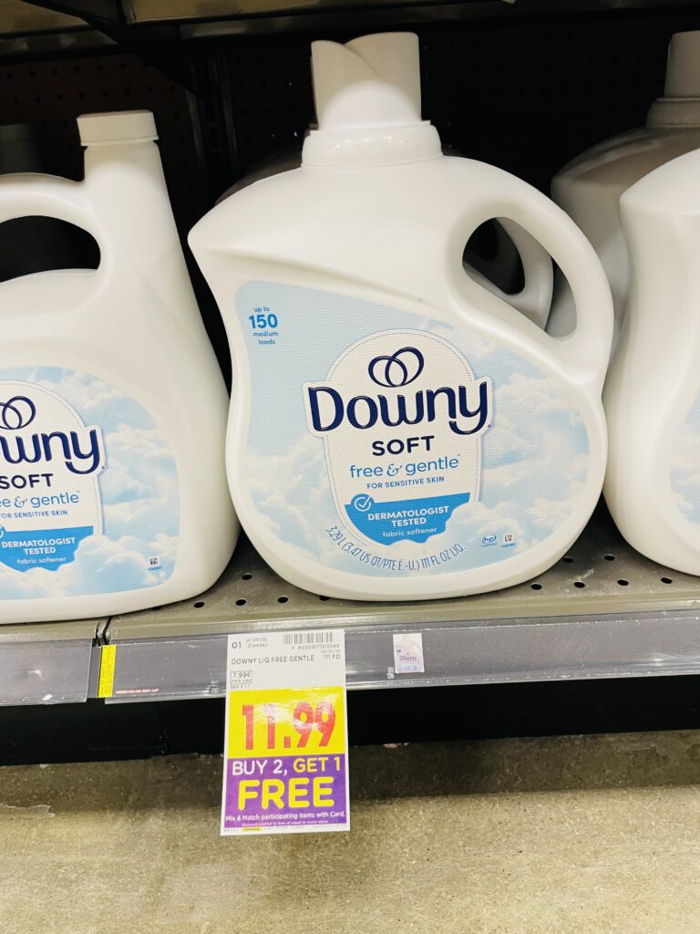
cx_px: 350
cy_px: 467
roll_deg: +4.6
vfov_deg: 67.3
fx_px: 701
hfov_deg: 53.1
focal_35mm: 26
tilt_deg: -27.4
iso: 100
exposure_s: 1/61
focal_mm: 4.2
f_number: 1.6
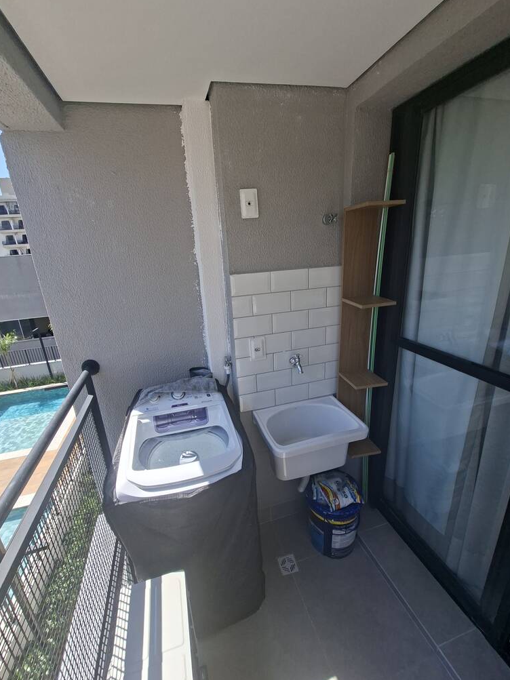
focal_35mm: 14
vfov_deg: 102.1
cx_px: 239
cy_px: 337
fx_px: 275
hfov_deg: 85.6
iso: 40
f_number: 2.2
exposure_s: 1/841
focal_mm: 1.74
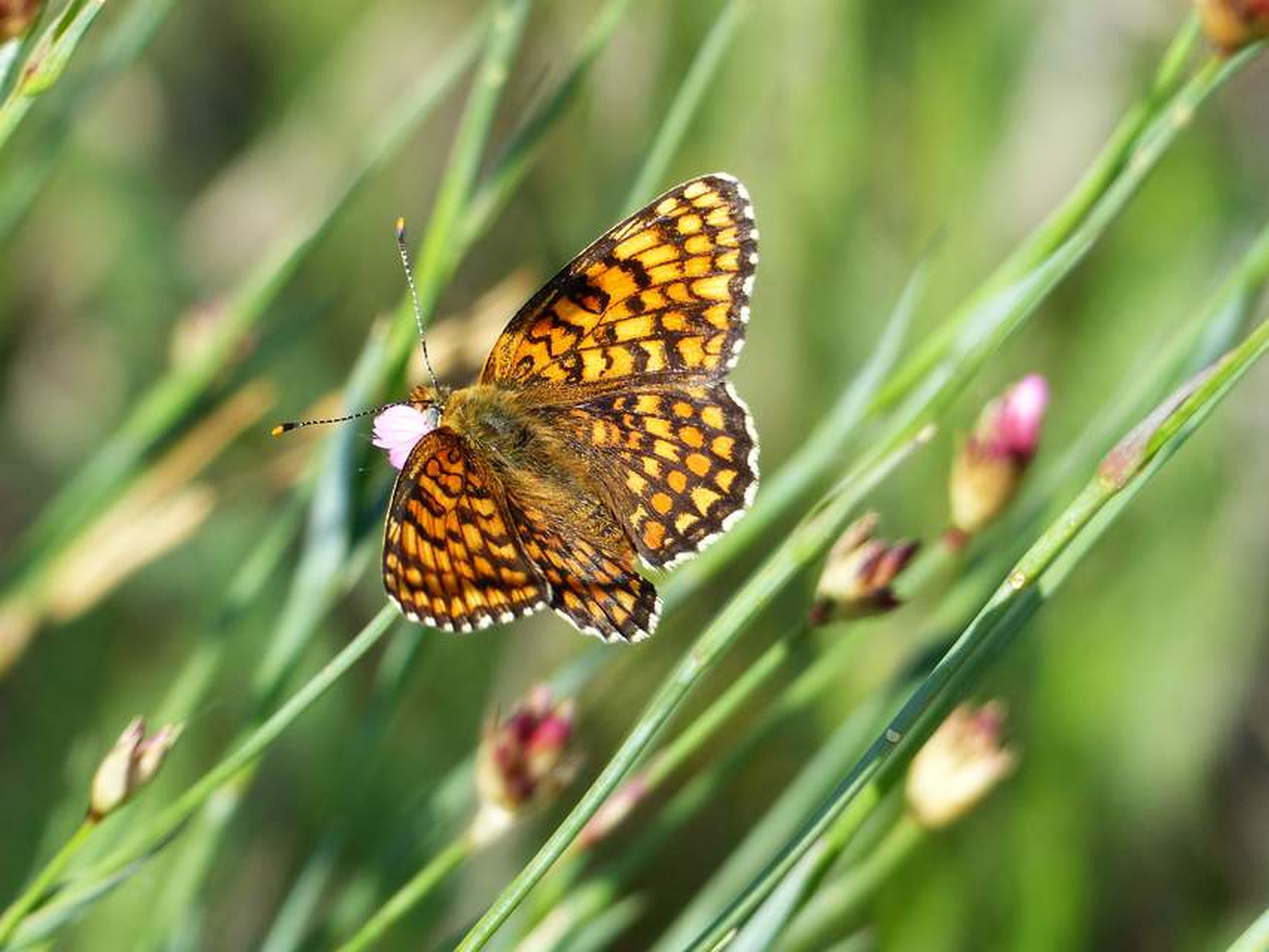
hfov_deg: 3.6
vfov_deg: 2.7
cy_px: 476
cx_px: 634
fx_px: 20275
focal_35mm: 553
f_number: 4
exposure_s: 1/500
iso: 100
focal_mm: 99.5
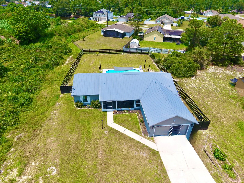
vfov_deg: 65.9
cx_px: 122
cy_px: 92
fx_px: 141
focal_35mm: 20
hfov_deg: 81.8
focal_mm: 3.61
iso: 100
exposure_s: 1/997
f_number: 2.8
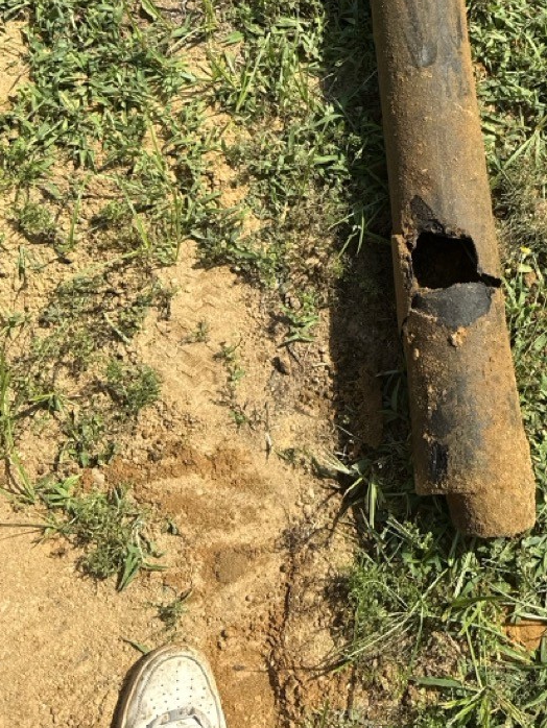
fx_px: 926
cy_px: 136
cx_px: 461
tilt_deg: -64.3
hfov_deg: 31.8
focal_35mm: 44
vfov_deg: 41.0
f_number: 1.78
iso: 80
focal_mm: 6.76
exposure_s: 1/2611
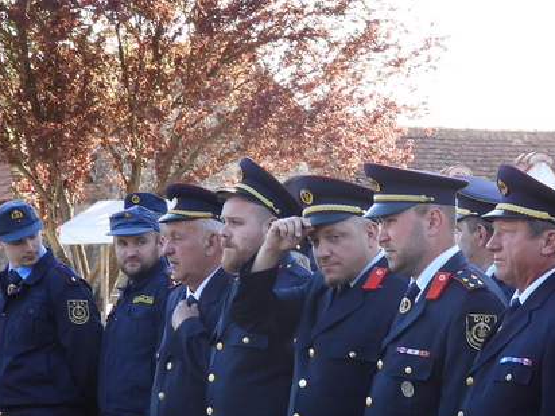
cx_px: 796
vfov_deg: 6.3
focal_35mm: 233
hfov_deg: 8.3
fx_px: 3736
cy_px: 475
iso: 100
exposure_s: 1/100
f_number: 3.5
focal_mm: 14.4
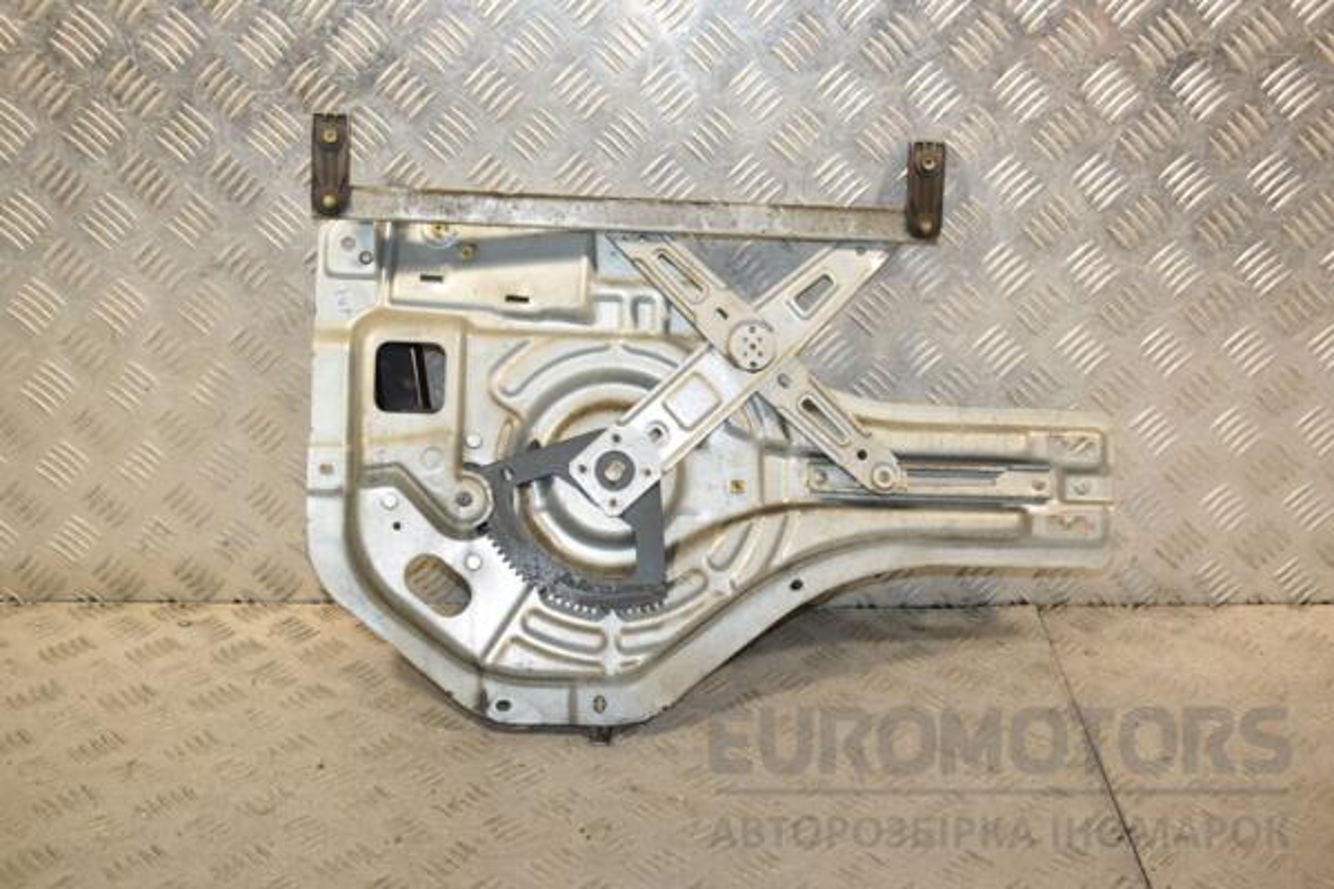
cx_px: 667
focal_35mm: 45
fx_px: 1667
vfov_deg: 29.9
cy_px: 444
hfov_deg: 43.6
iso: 800
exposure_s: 1/200
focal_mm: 30
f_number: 6.3
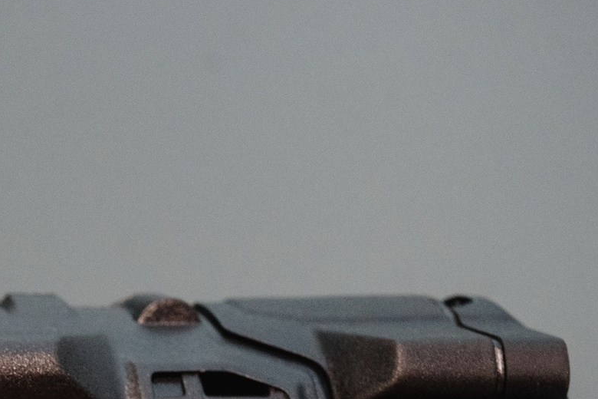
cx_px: -370
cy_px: 619
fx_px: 2724
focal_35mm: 164
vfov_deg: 8.2
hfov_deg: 11.8
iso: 1600
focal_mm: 50
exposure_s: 1/125
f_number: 7.1
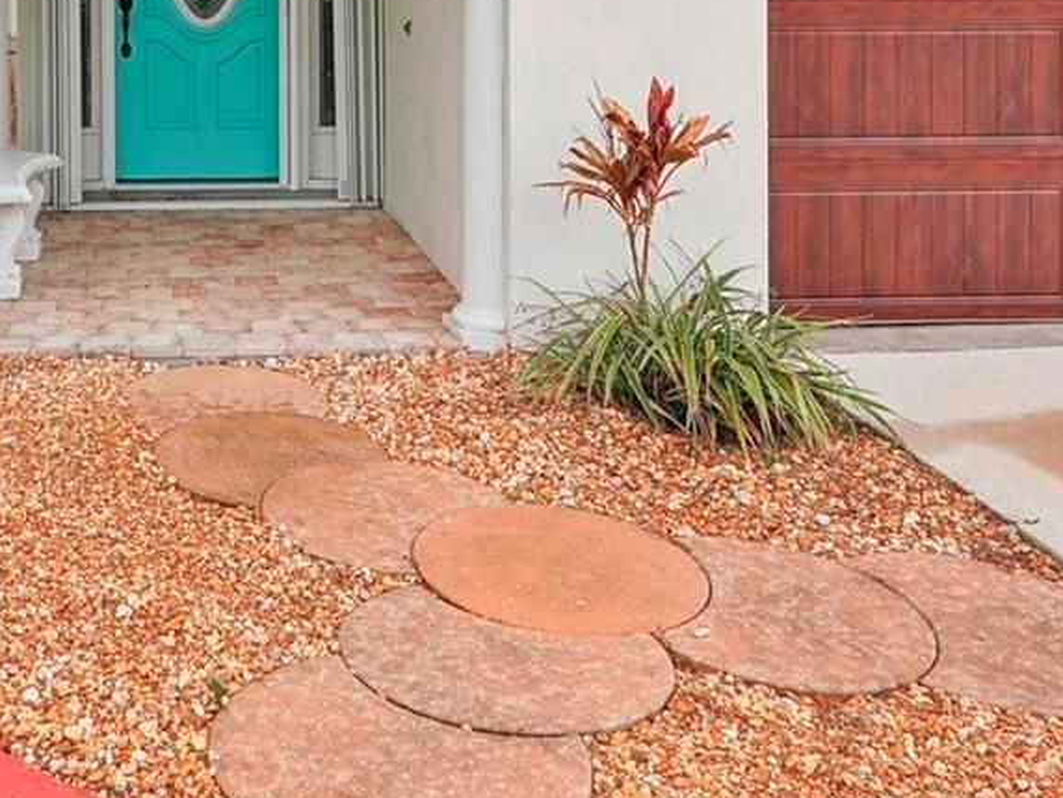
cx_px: 204
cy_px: -19
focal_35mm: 43
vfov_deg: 30.9
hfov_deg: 41.8
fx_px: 1320
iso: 400
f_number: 8
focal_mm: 16
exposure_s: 1/200
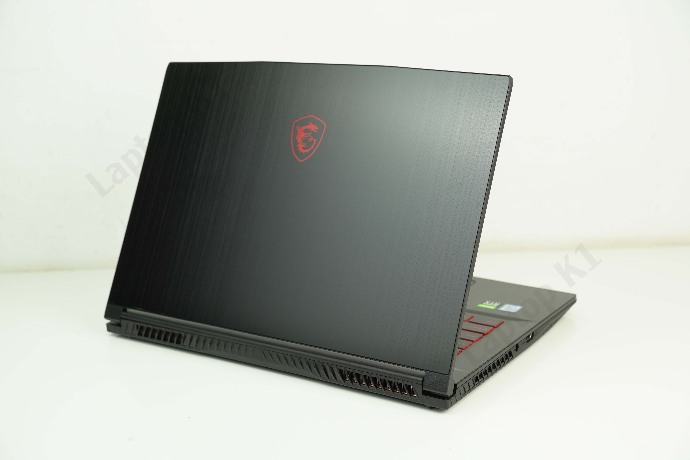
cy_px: 230
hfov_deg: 35.1
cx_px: 345
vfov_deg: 23.8
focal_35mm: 57
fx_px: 1092
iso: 100
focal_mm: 38
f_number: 4
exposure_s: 1/40
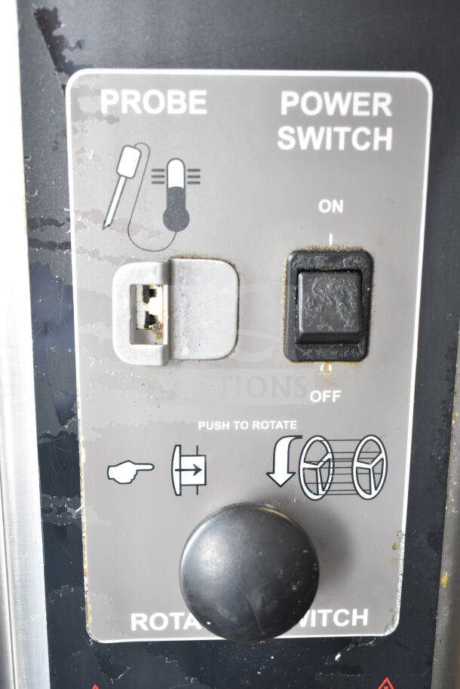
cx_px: 230
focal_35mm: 42
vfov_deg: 46.4
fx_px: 804
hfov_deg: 31.9
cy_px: 344
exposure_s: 1/80
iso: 1600
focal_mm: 28
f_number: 4.2
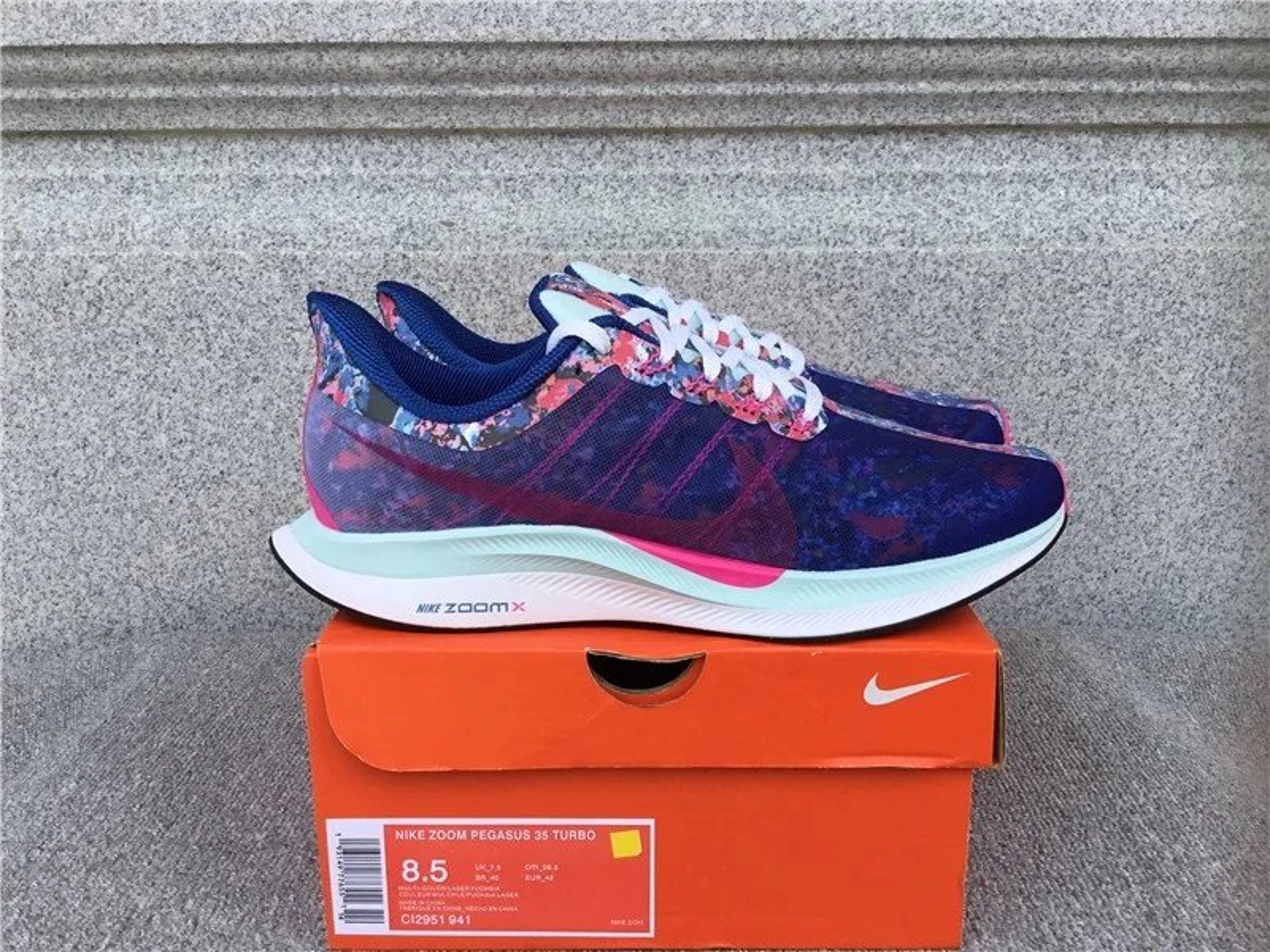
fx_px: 1137
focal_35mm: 31
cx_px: 635
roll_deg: +0.9
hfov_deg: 58.4
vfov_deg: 45.4
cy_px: 476
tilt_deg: -14.9
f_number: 2.4
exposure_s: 1/420
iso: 25
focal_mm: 3.3
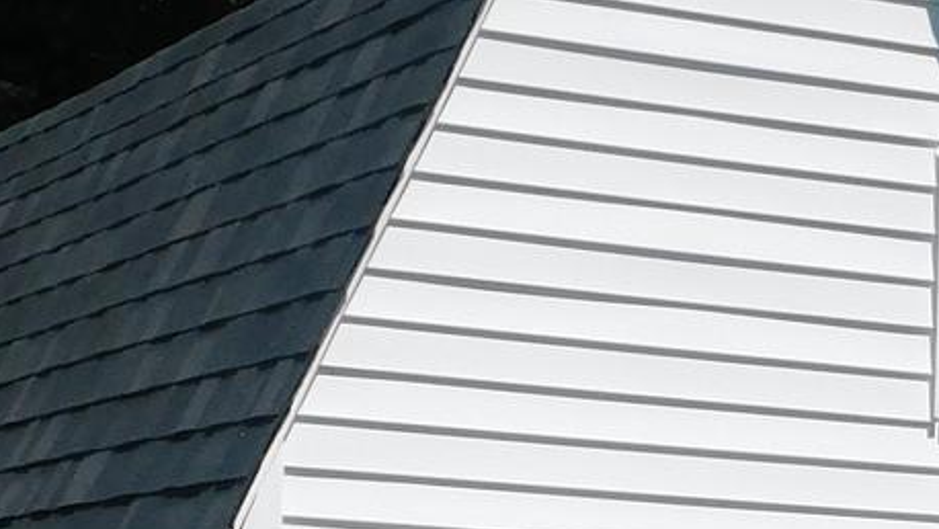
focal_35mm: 146
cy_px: 687
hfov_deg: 14.4
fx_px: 3636
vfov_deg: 8.2
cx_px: 976
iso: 125
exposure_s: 1/500
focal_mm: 5.3
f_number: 6.4
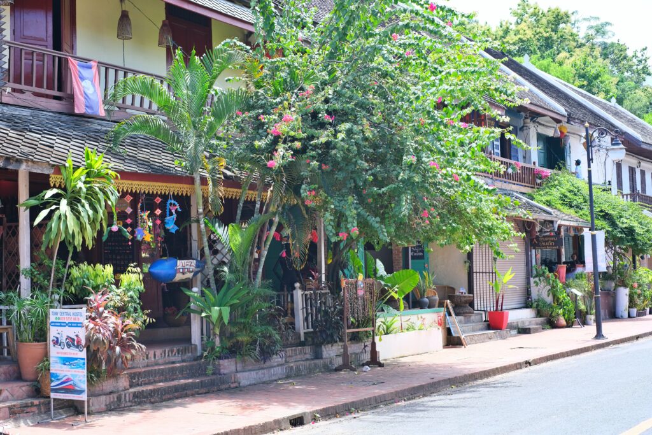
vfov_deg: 25.5
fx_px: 960
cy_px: 218
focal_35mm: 53
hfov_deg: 37.5
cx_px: 326
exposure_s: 1/480
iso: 320
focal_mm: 35
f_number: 3.6
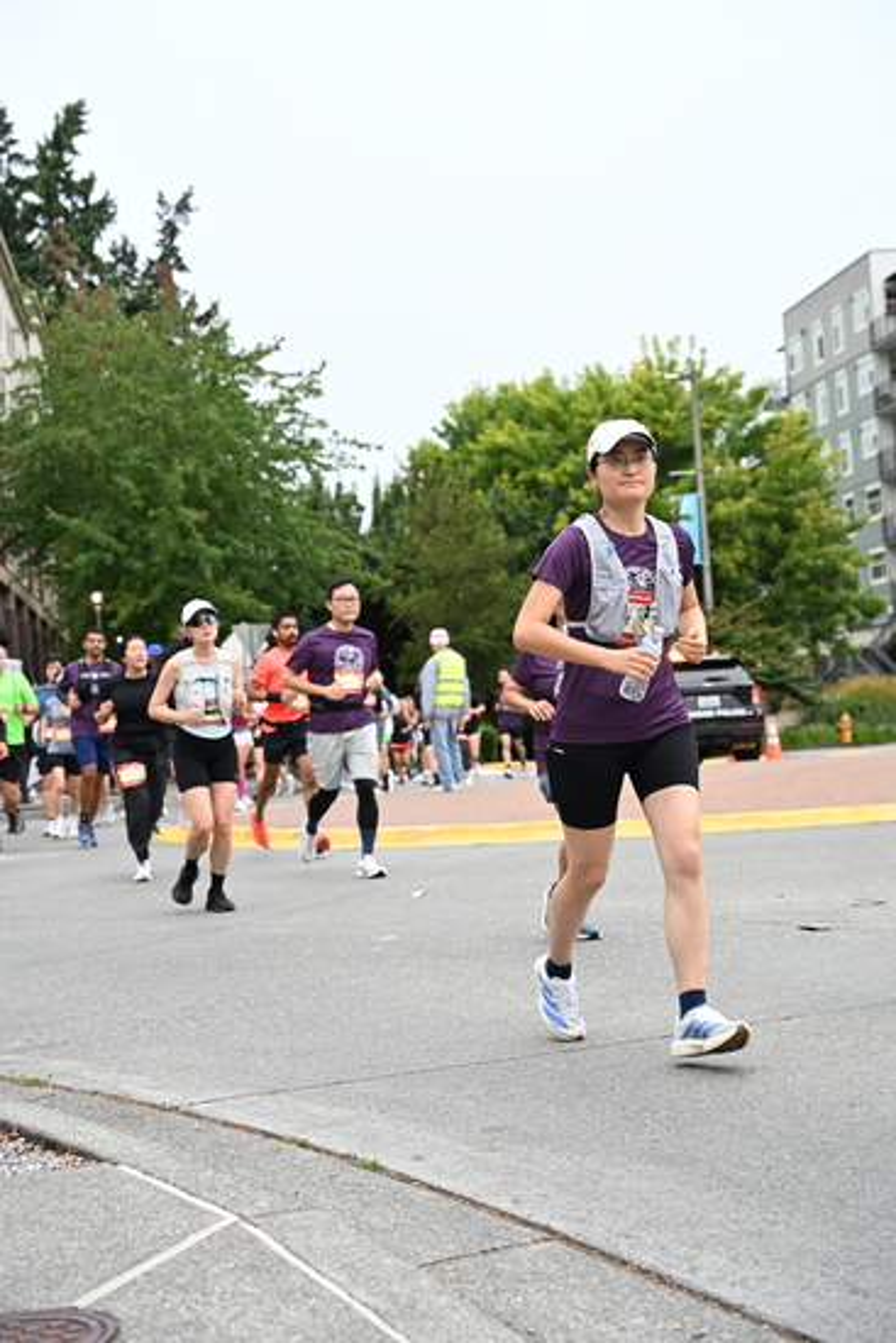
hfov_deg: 25.5
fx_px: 1977
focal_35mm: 53
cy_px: 672
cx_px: 448
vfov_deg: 37.5
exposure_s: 1/800
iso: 1600
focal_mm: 53
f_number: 4
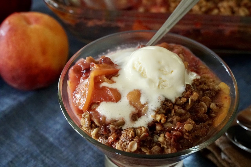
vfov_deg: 14.2
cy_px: 84
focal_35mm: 96
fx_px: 669
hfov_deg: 21.2
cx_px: 126
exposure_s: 1/100
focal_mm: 64
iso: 5000
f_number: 5.6
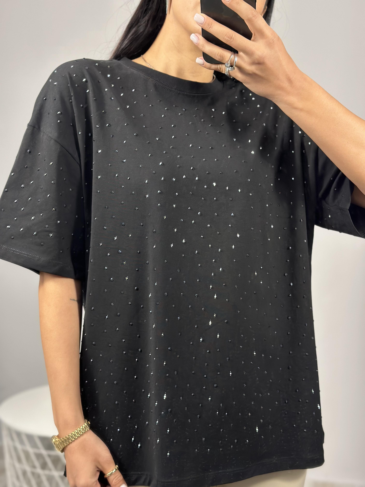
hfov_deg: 30.3
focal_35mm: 48
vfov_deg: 39.7
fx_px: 675
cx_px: 182
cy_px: 244
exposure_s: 1/100
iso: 160
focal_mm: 6.86
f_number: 1.78
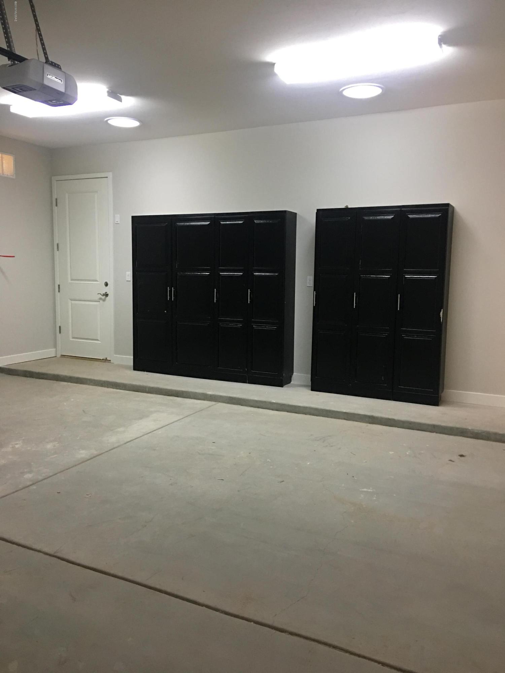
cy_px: 336
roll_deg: -1.5
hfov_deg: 48.2
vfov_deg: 61.7
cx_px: 252
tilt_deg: -4.1
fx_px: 564
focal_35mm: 29
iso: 125
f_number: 2.2
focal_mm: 4.15
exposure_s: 1/17
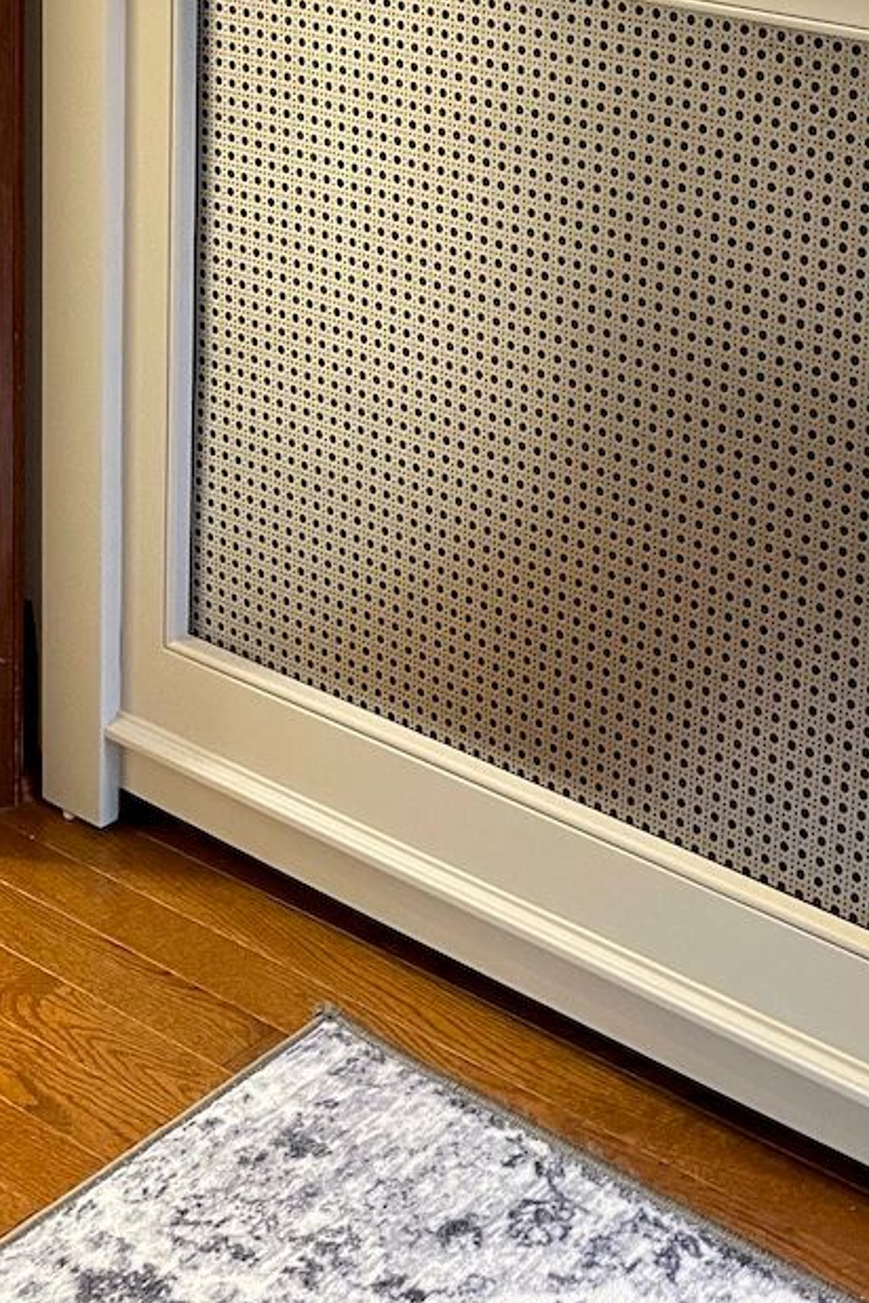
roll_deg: -3.2
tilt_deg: -10.2
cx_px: 909
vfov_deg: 32.9
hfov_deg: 23.0
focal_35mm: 56
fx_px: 2028
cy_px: 15
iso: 320
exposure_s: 1/60
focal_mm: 4.2
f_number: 1.6
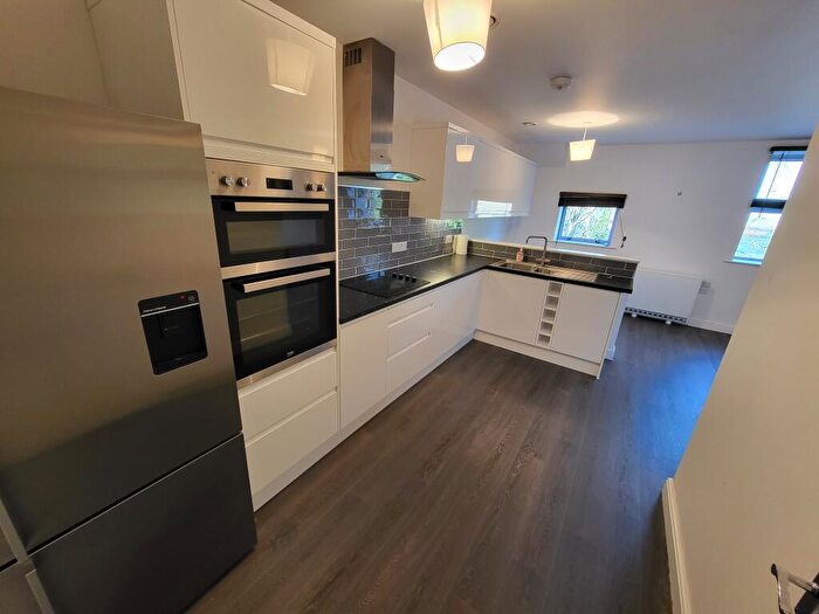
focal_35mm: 13
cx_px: 410
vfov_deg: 89.9
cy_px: 307
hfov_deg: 106.2
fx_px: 308
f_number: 2.2
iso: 200
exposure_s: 1/50
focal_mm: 1.74
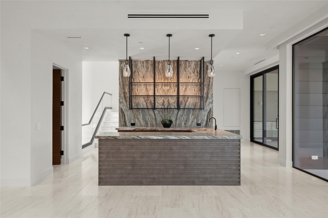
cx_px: 164
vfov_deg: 53.1
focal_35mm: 24
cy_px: 109
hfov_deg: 73.8
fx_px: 219
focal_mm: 24
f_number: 7.1
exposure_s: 1/8
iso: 100
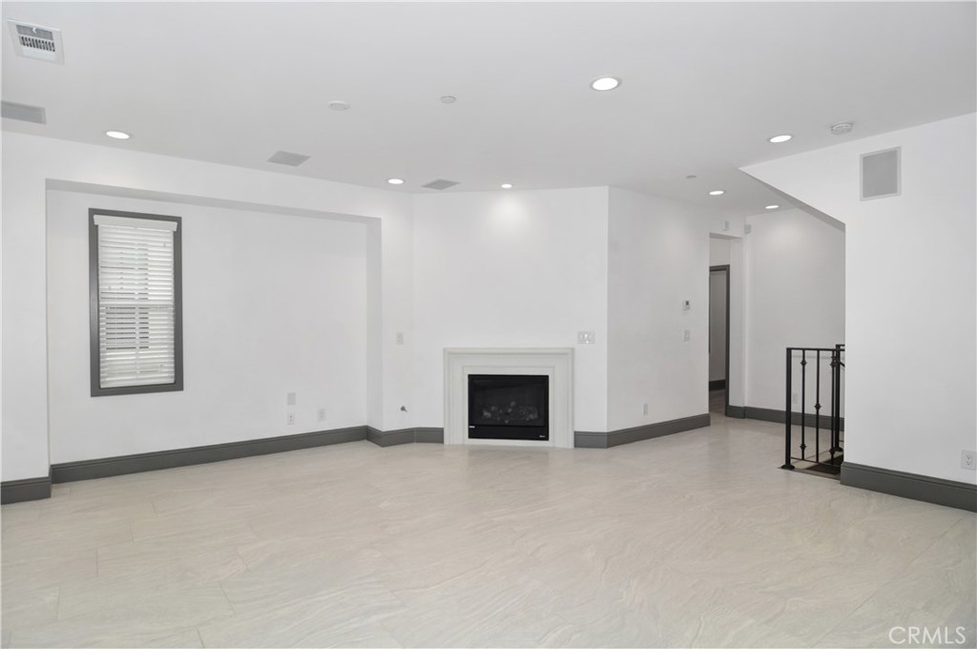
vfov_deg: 67.2
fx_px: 488
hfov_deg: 90.1
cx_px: 488
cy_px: 324
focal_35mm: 18
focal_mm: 12
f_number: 7.1
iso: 400
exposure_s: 1/60
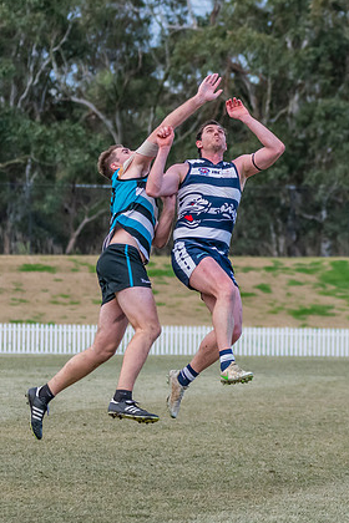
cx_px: 260
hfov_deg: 4.2
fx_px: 4769
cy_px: 229
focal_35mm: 328
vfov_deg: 6.3
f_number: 5
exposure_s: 1/2000
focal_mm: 150
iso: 1600
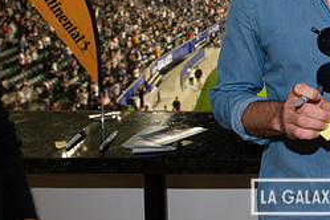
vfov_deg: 23.2
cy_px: -2
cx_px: 345
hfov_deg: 32.2
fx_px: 513
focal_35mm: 56
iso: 640
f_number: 6.3
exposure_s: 1/60
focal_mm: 24
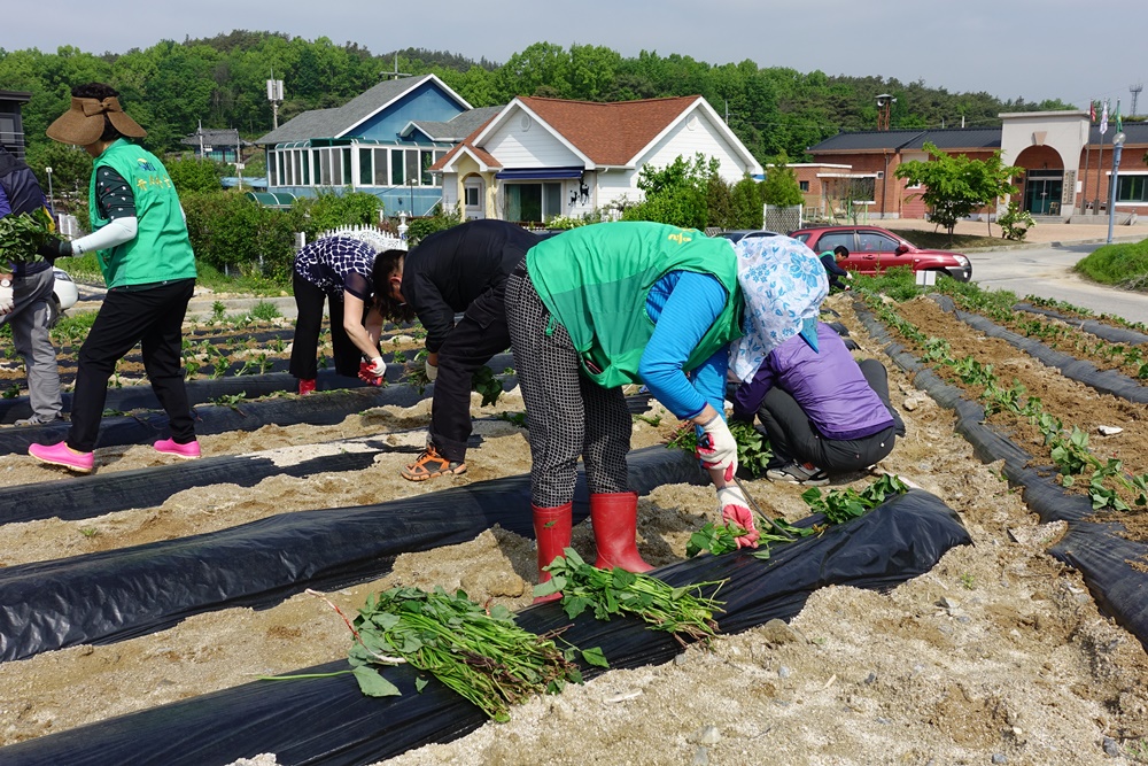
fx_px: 1021
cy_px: 383
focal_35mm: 32
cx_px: 574
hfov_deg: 58.7
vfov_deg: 41.1
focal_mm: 11.69
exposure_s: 1/640
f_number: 5.6
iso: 125
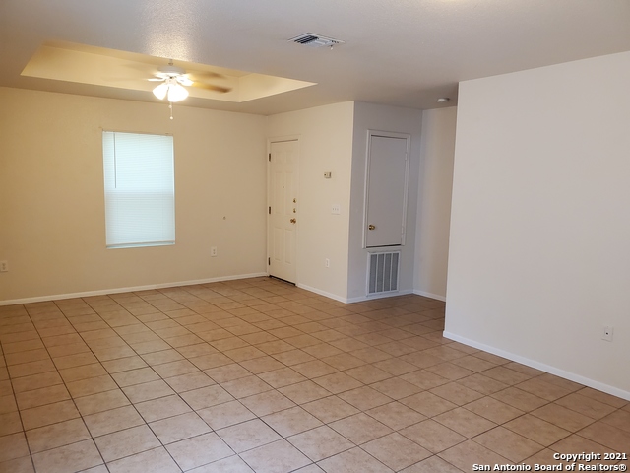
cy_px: 236
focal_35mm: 26
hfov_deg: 67.3
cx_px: 315
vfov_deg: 53.1
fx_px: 473
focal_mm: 4.3
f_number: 2.4
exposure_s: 1/60
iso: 250
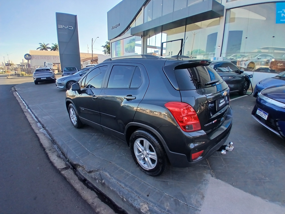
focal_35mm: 17
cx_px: 142
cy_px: 107
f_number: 2.2
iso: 50
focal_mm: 1.4
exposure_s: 1/219
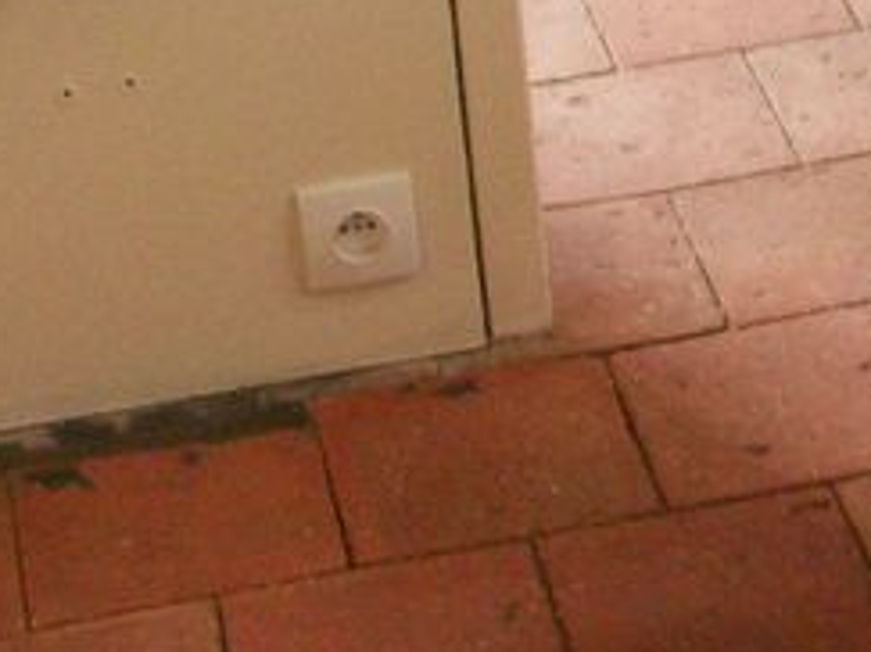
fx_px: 3521
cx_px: 1197
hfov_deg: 13.5
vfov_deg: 10.4
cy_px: -107
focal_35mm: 140
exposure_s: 1/18.9
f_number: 2.8
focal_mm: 5.7
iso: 160
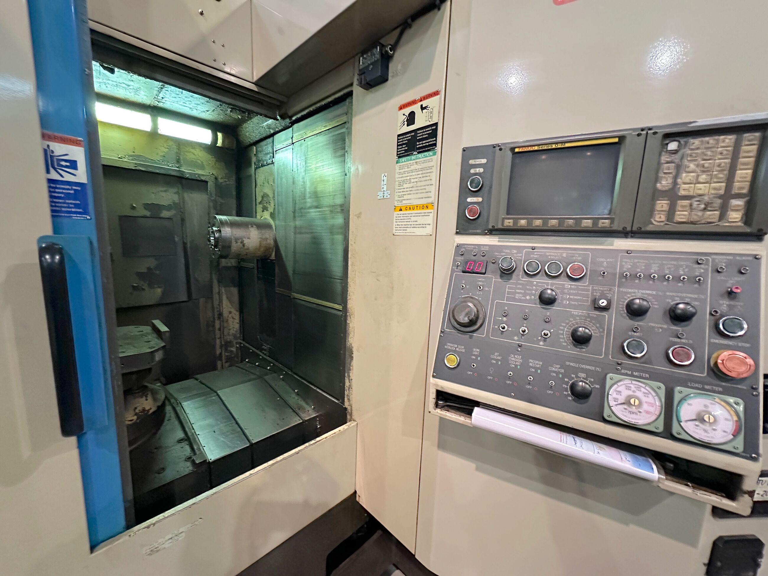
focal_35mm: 14
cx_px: 384
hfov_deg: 102.1
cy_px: 288
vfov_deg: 85.7
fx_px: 311
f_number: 2.2
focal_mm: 2.22
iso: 1000
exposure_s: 1/50
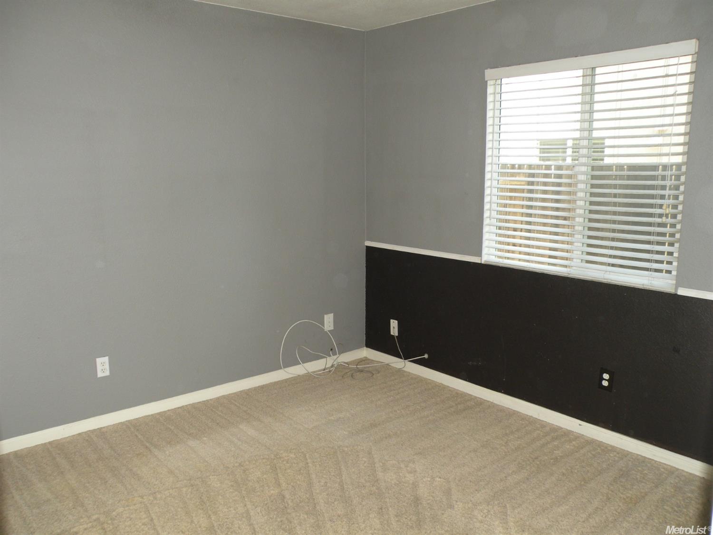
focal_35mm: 27
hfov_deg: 65.3
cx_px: 356
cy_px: 268
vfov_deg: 51.3
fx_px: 556
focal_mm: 4.7
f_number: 2.8
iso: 92
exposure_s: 1/43.7
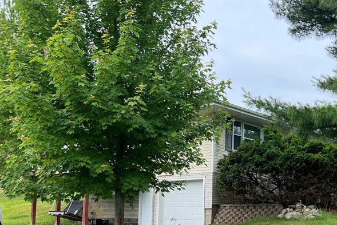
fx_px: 440
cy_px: 175
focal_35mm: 47
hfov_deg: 39.8
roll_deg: -0.5
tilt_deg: +4.3
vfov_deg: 28.1
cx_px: 281
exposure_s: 1/1038
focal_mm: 5.7
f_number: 1.5
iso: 50
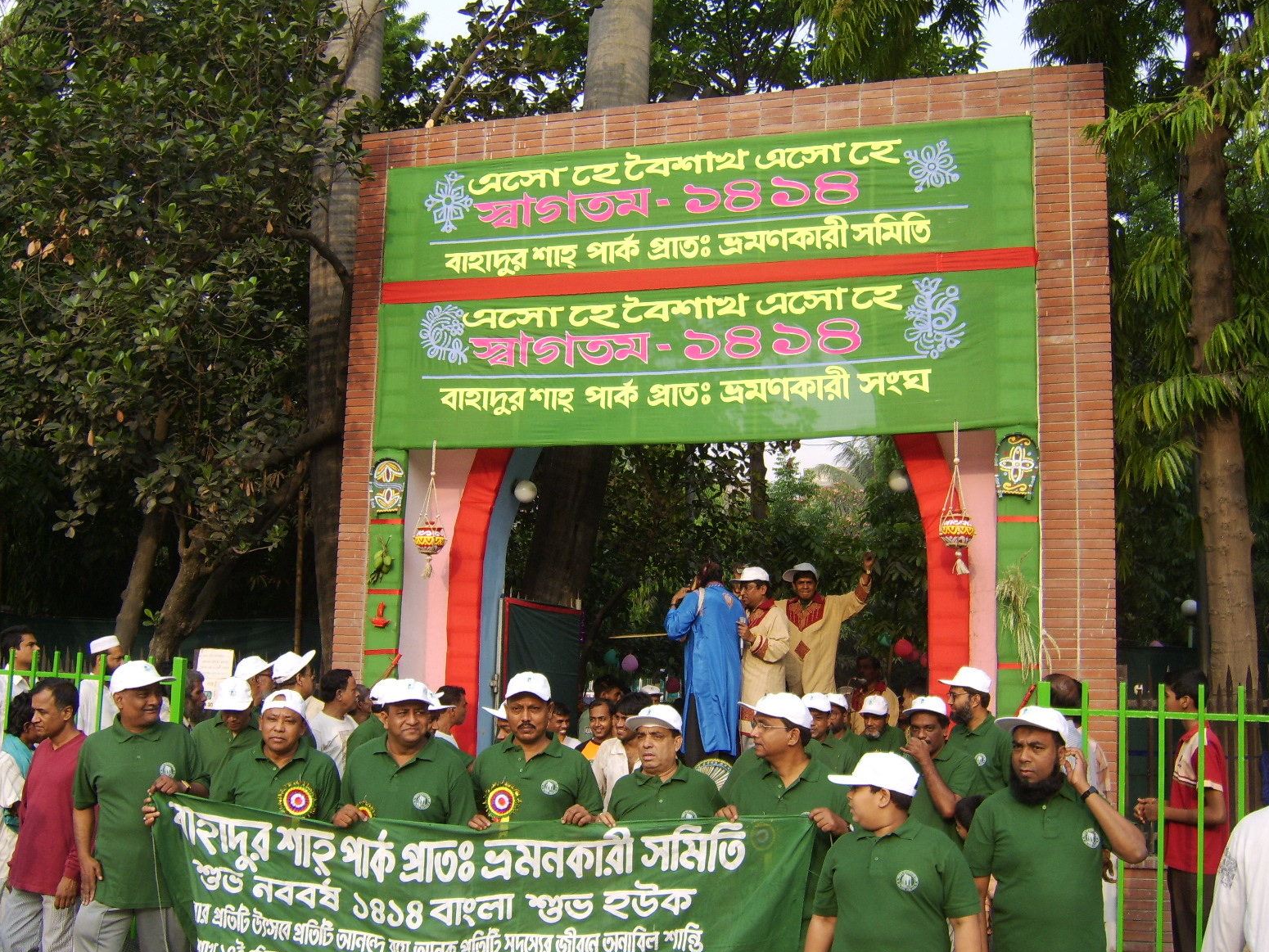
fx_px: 1173
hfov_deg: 56.8
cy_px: 476
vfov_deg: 44.2
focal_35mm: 32
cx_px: 615
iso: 71
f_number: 4
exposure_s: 1/210
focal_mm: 8.13
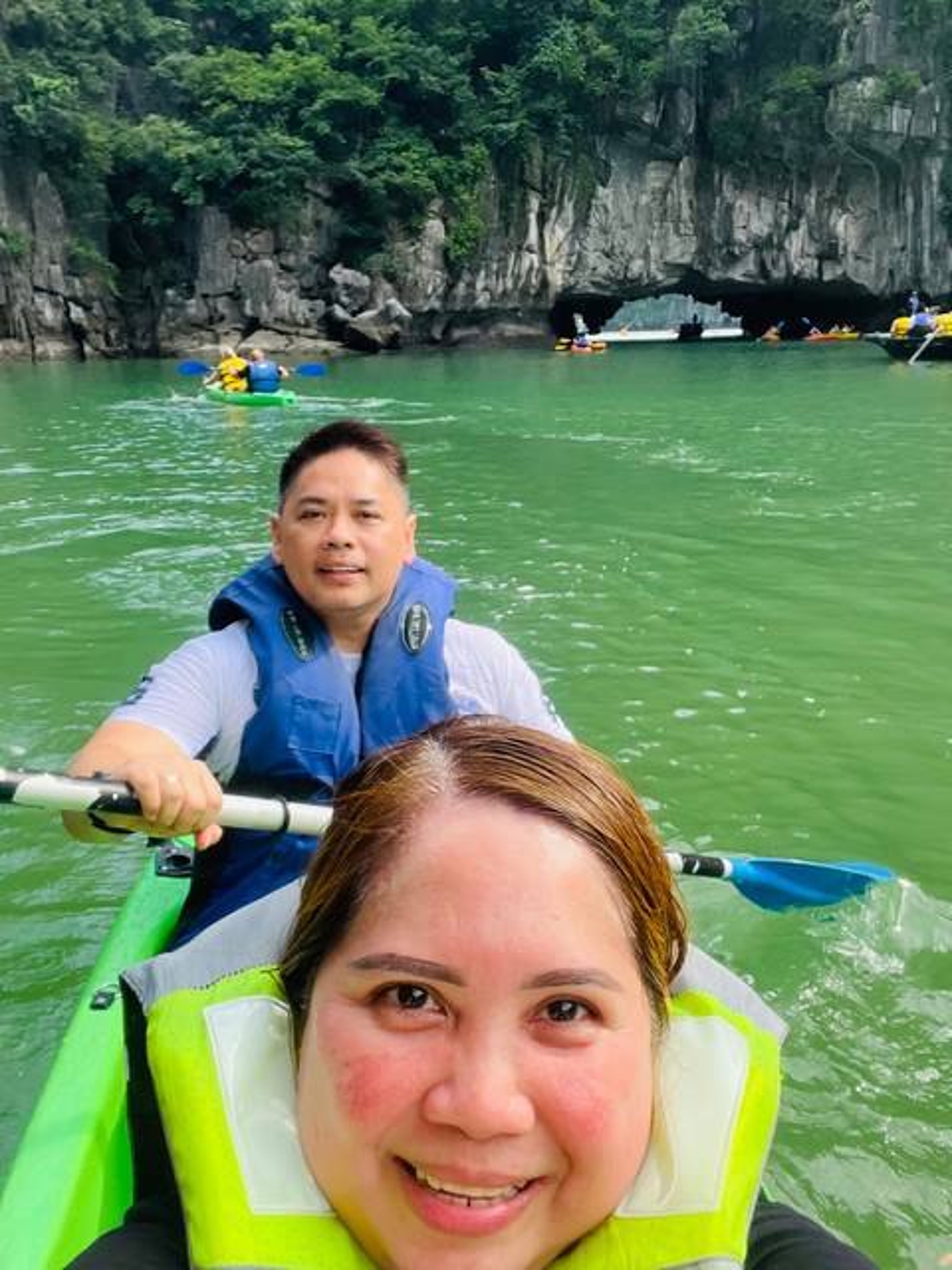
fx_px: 1100
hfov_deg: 46.8
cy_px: 635
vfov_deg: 60.0
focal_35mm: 30
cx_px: 476
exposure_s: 1/304
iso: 32
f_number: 2.2
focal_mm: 2.71
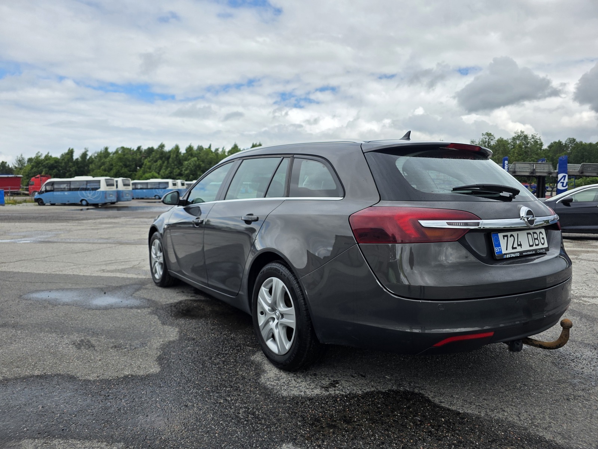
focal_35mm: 23
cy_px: 224
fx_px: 397
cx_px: 299
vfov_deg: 58.9
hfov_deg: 73.9
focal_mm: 6.3
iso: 80
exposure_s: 1/5296
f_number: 1.7
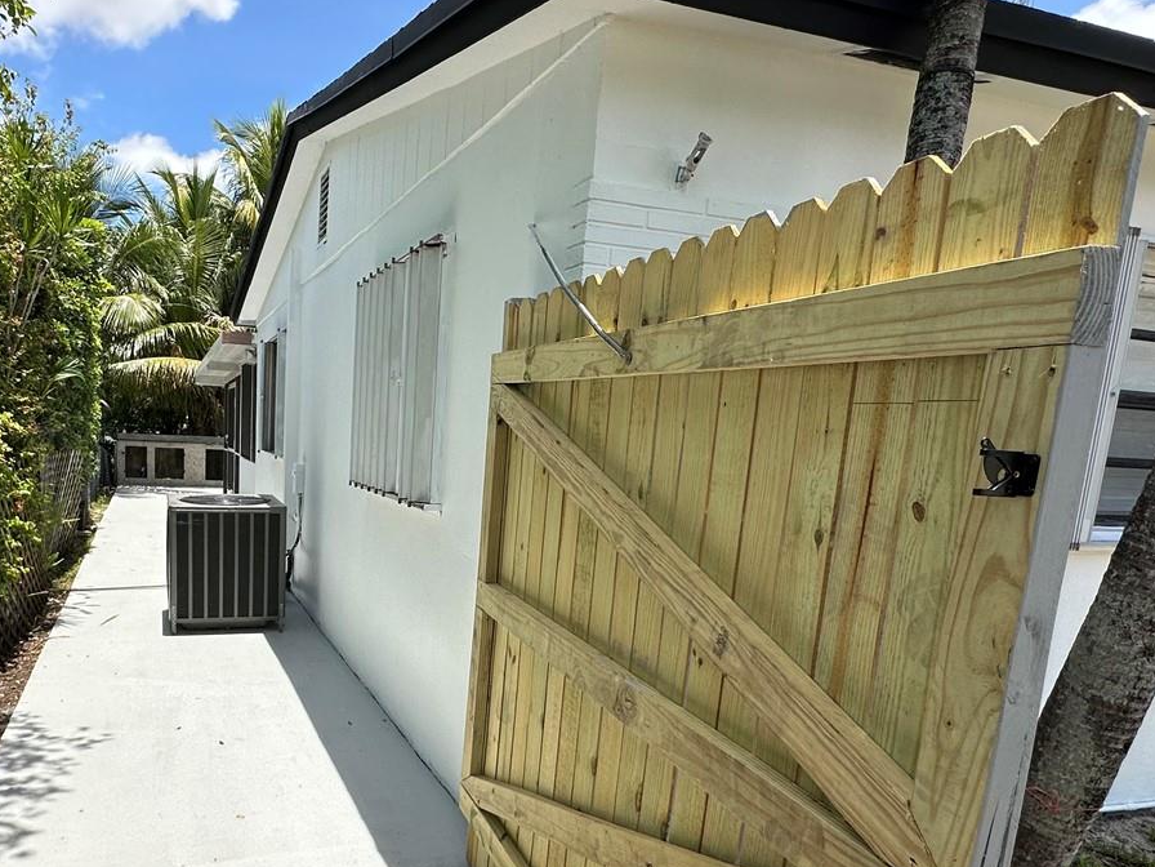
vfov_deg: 54.0
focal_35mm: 25
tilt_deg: -8.9
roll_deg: -3.5
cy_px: 563
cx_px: 400
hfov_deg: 67.8
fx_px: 834
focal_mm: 2.22
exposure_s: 1/1289
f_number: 2.2
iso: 40
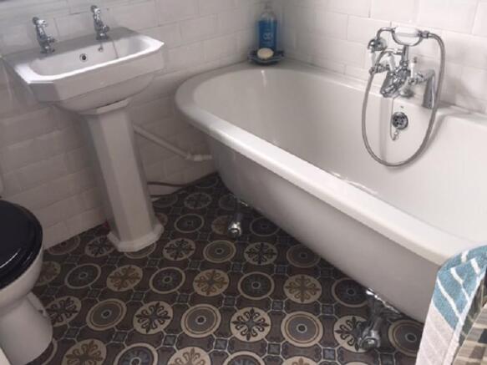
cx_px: 244
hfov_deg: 61.7
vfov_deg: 48.2
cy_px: 182
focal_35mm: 29
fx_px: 408
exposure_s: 1/33
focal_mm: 4.15
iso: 64
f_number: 2.2
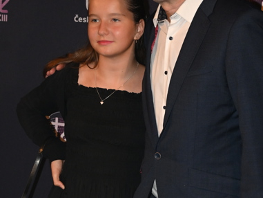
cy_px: 225
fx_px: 912
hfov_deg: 16.4
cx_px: 145
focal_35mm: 120
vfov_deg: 12.1
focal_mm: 46
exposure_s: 1/320
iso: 2500
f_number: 5.6
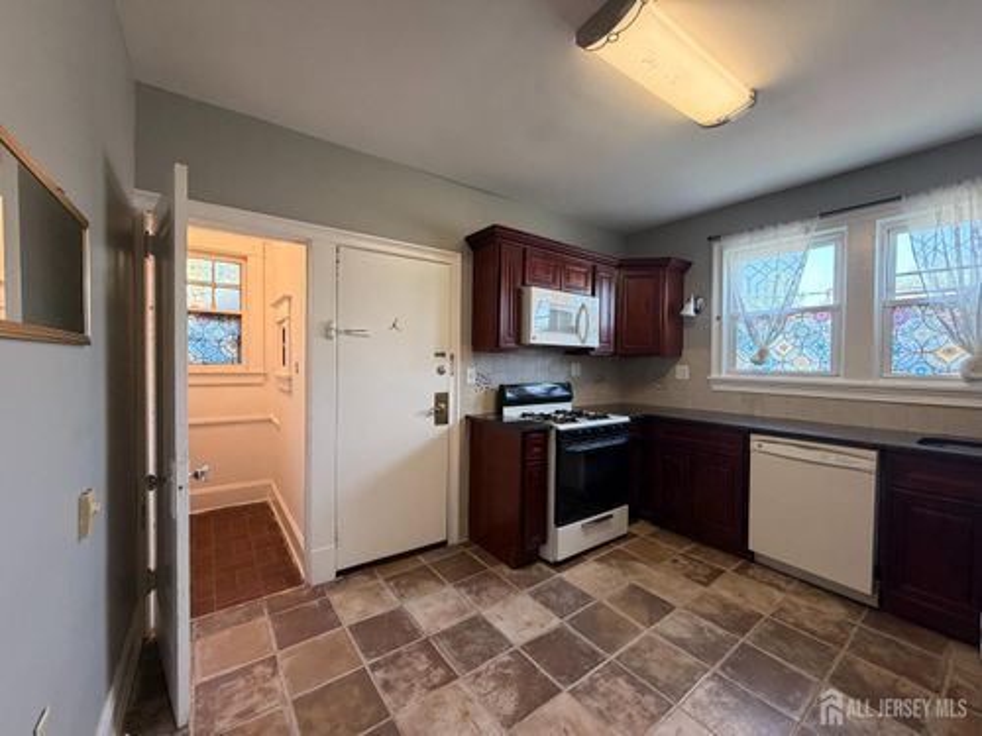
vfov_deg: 85.7
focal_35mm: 14
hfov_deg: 102.1
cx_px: 491
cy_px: 368
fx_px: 397
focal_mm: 2.22
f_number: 2.2
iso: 250
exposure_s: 1/60
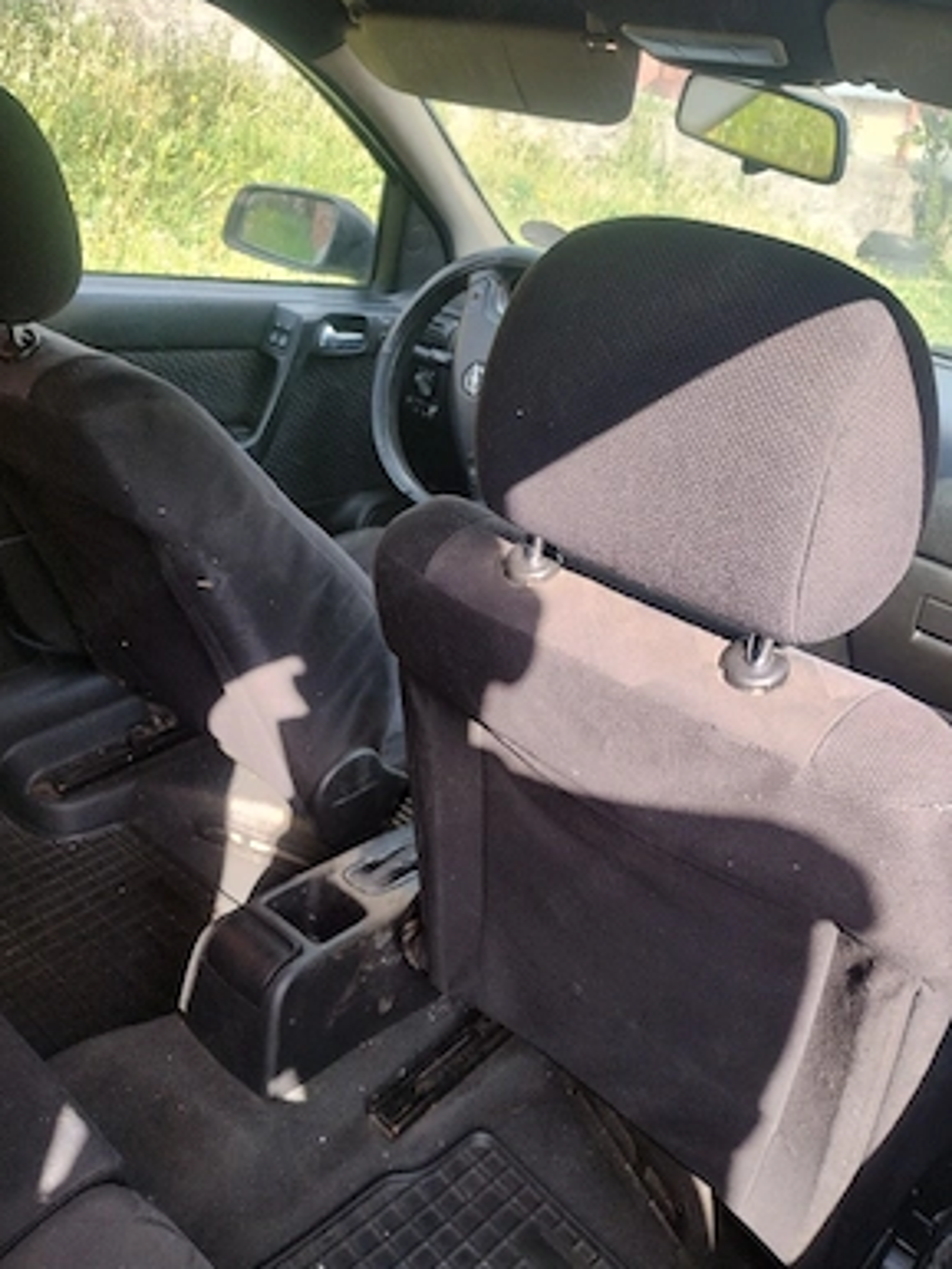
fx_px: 1063
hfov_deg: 48.2
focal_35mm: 29
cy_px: 620
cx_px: 461
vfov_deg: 61.6
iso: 126
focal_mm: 4.27
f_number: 1.8
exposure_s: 1/100
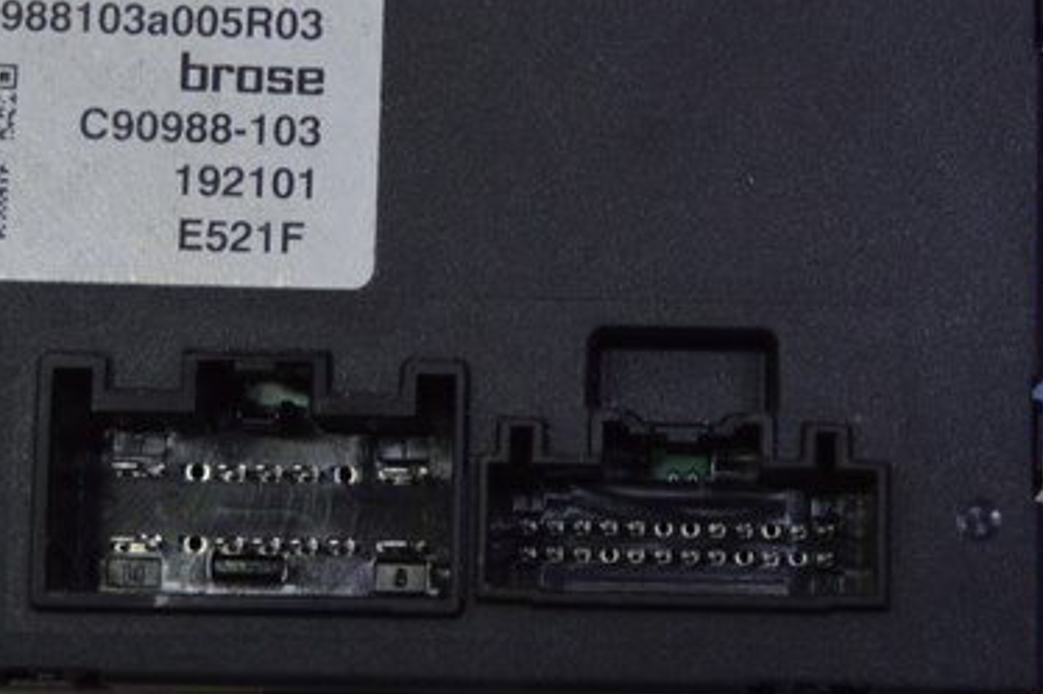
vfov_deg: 10.7
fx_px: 3688
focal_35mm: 127
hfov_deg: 16.1
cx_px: 577
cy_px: 208
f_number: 4.2
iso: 400
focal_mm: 31
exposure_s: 1/80
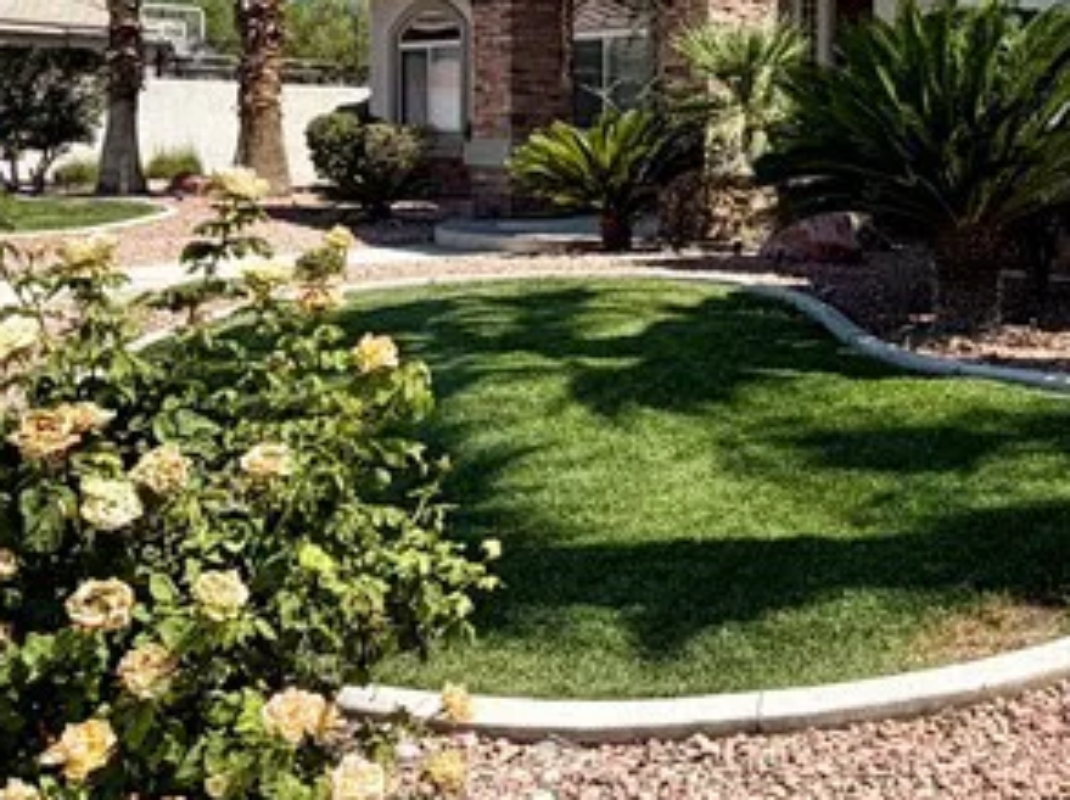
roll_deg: +0.0
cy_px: 226
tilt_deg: -3.0
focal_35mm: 49
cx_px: 968
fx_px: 1513
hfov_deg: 36.5
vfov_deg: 29.3
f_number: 2.2
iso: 32
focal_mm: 2.22
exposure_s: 1/770
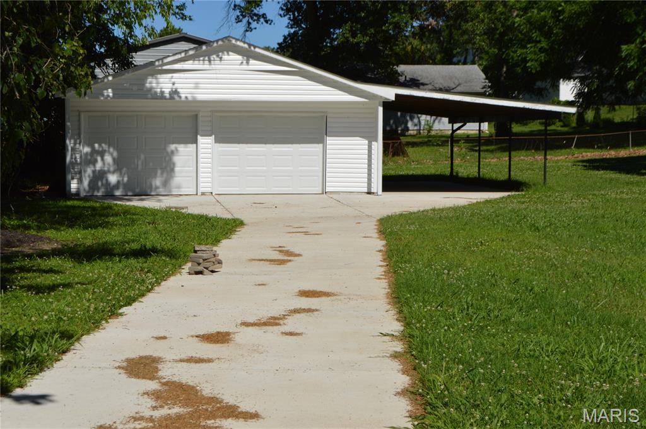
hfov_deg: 33.4
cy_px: 214
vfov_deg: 22.6
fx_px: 1075
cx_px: 323
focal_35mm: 60
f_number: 13
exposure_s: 1/200
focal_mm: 40
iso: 100
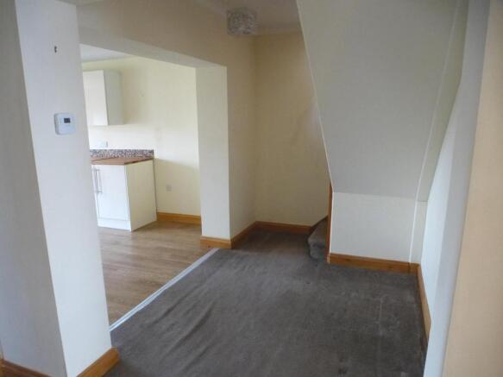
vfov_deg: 56.8
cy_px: 188
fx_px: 349
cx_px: 252
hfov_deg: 71.6
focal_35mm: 24
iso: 800
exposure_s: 1/15
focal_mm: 4.3
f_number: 3.3
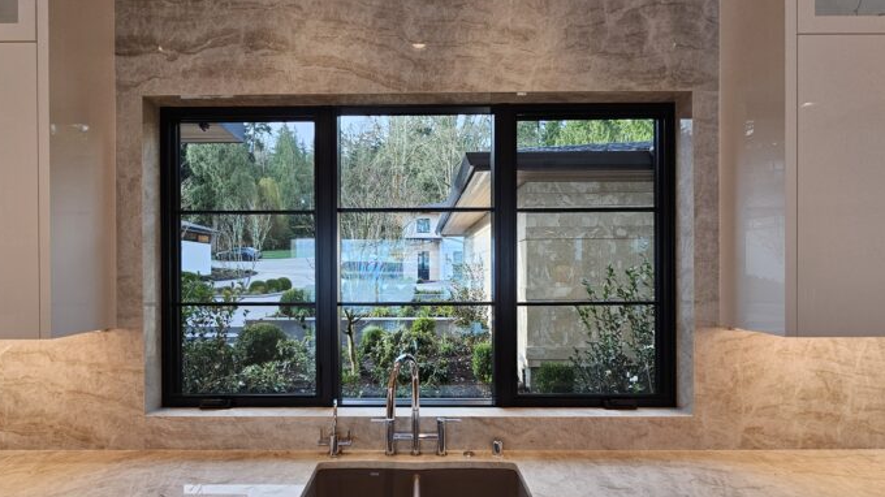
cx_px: 420
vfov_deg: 66.8
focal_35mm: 16
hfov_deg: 99.3
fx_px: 375
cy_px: 278
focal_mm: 2.2
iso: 80
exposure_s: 1/120
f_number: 2.2
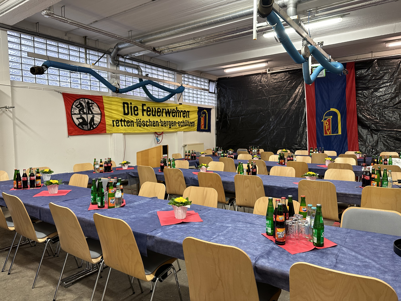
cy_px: 150
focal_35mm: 24
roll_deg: +1.1
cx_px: 200
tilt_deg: -4.5
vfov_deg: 56.8
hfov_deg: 71.6
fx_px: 278
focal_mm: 6.86
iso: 200
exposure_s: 1/50
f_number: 1.78
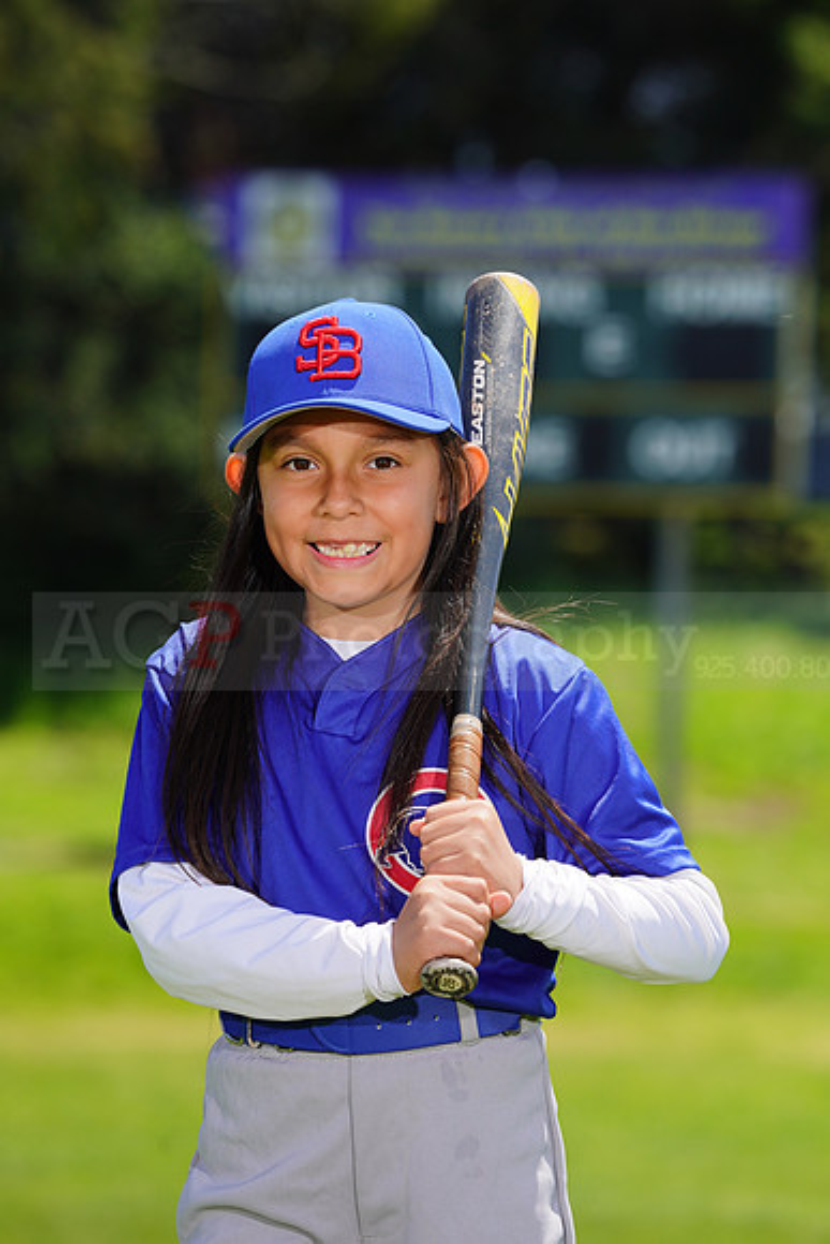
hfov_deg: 5.0
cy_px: 622
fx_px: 9469
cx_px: 415
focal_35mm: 274
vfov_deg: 7.5
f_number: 8
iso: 100
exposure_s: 1/250
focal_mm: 274
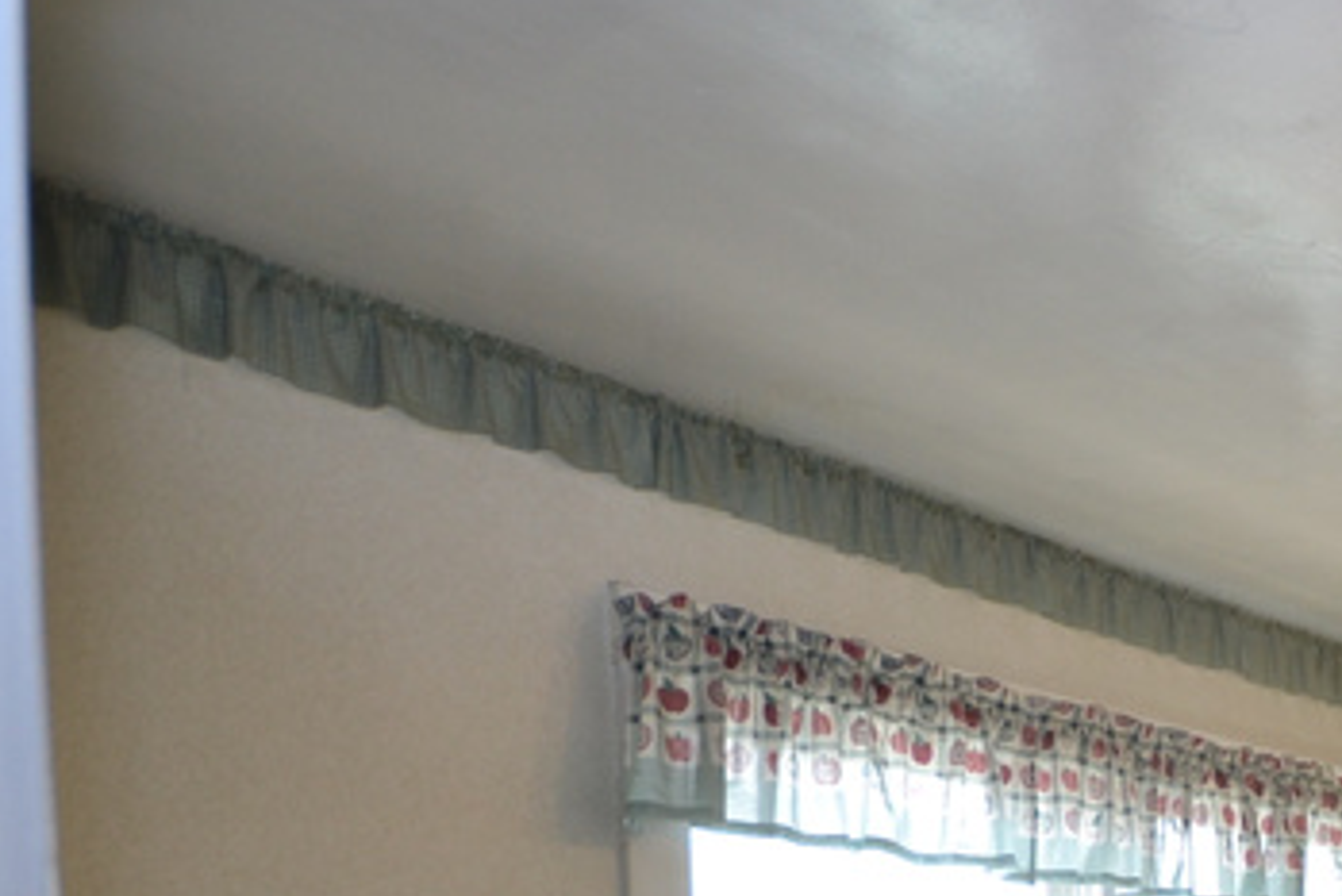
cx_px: 1619
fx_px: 1641
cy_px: 1179
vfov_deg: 25.9
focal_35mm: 44
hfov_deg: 35.0
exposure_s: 1/80
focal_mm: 10
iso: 400
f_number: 4.5
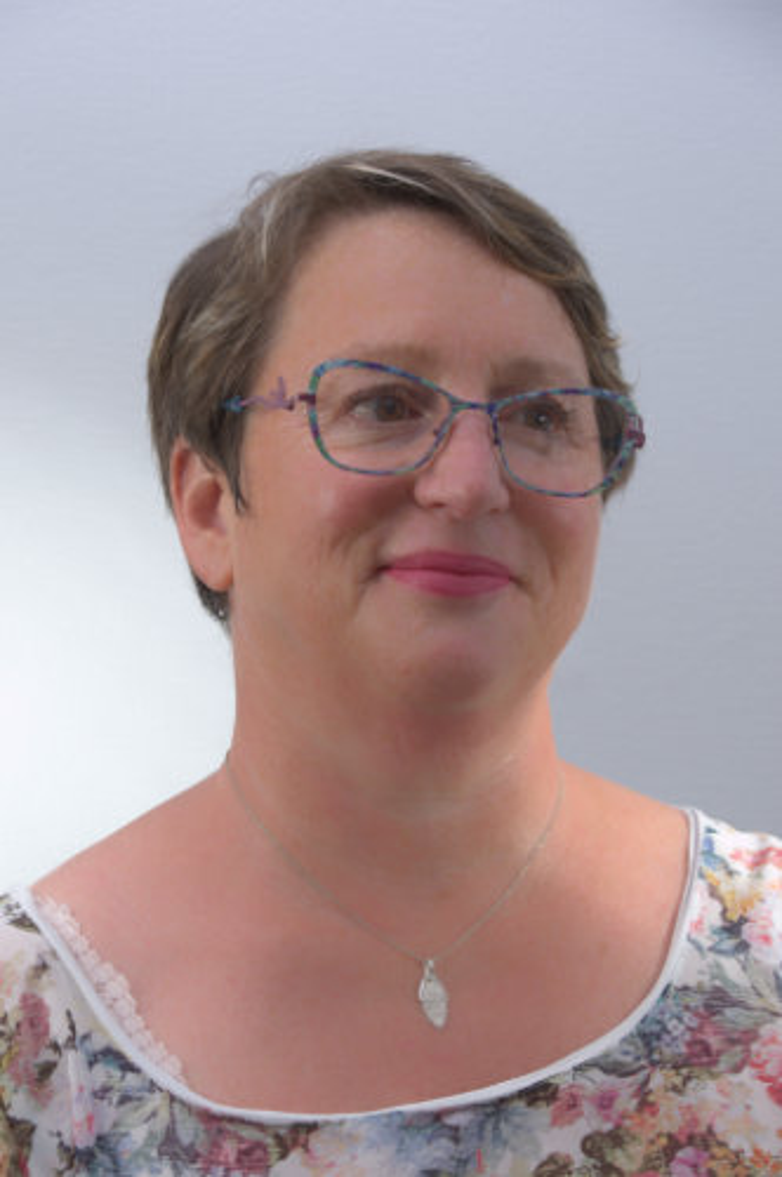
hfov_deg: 13.8
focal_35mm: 99
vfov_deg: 20.6
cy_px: 588
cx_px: 391
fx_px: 3234
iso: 100
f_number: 8
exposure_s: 1/160
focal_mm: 66
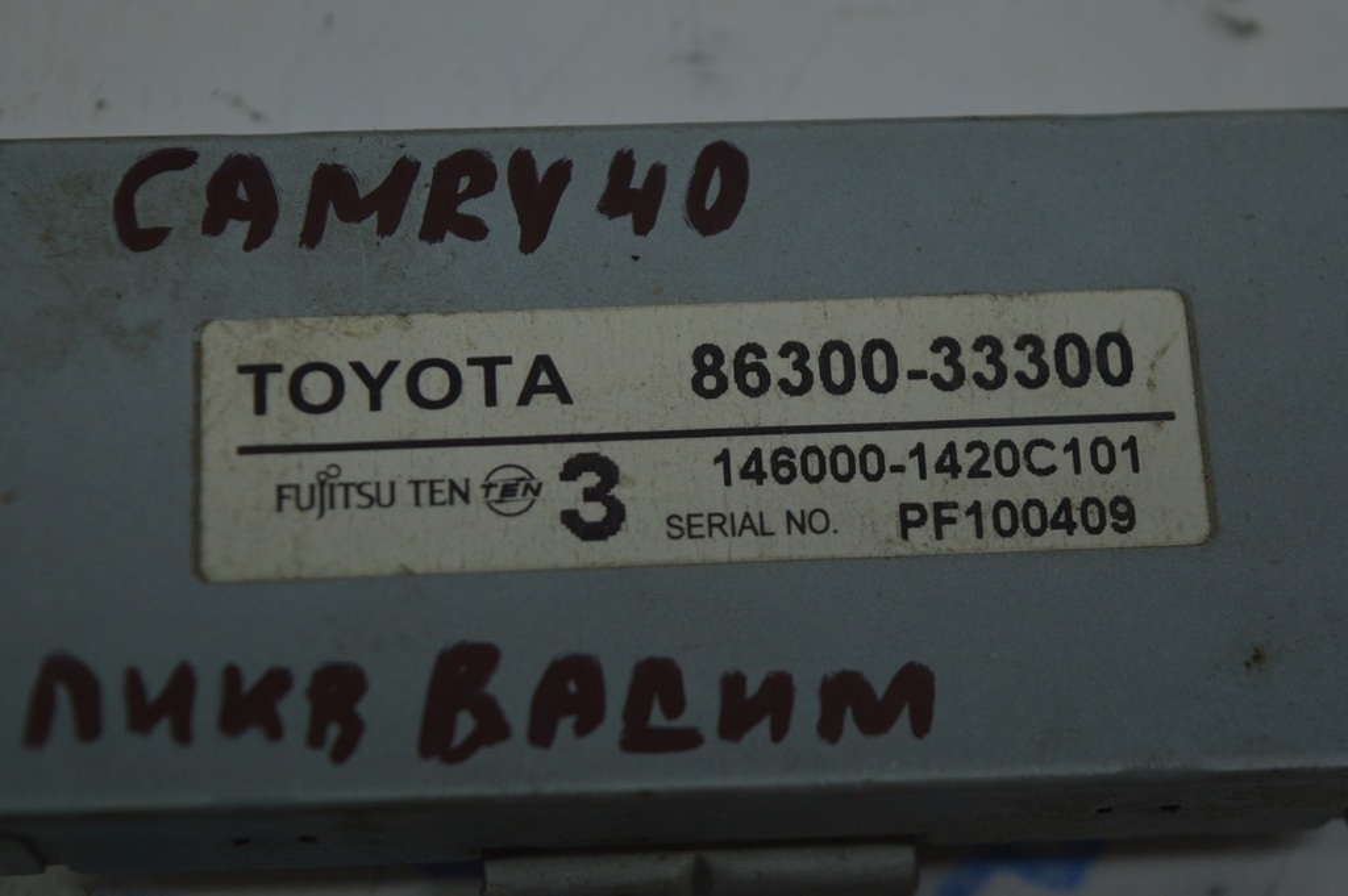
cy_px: 448
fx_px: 3087
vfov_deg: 16.5
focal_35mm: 82
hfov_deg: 24.6
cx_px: 674
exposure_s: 1/200
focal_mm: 55
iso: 400
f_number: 5.6
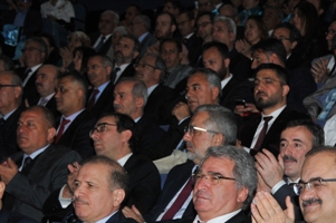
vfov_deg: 10.2
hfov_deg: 15.2
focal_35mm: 134
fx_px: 1249
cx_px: 278
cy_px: 188
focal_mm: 42
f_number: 5
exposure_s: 1/60
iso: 500
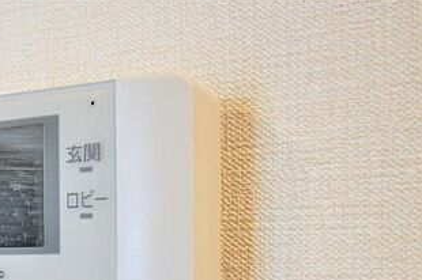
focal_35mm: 62
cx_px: 22
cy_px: 285
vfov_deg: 21.1
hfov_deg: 30.6
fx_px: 726
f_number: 4.5
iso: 160
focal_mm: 20
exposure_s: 1/40
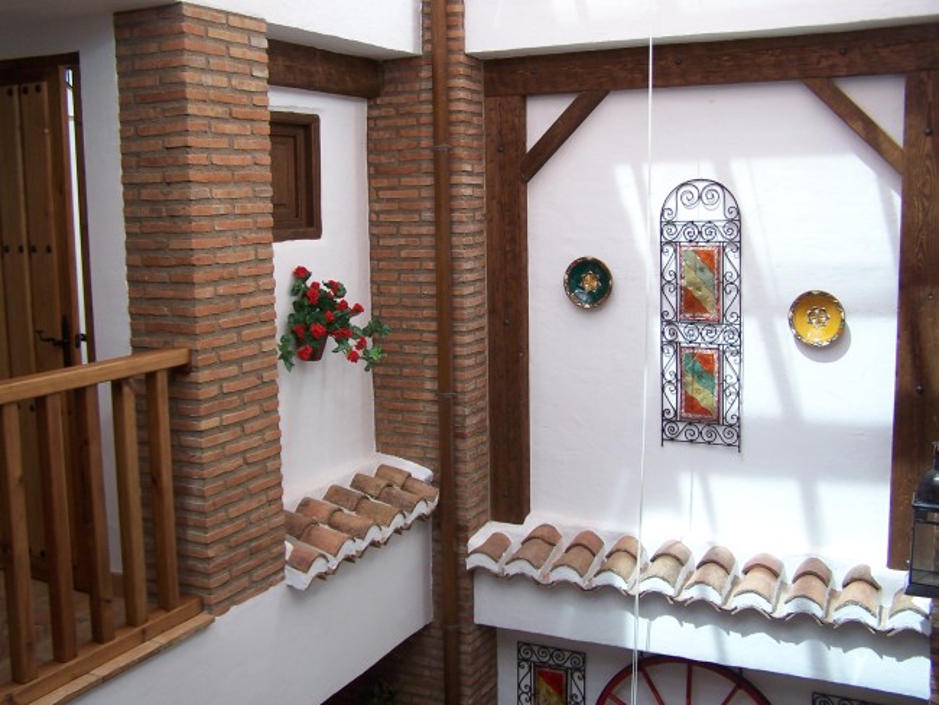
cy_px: 352
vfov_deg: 37.7
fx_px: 1031
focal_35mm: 38
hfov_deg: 49.0
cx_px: 470
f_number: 2.8
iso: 100
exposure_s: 1/30
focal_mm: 6.3
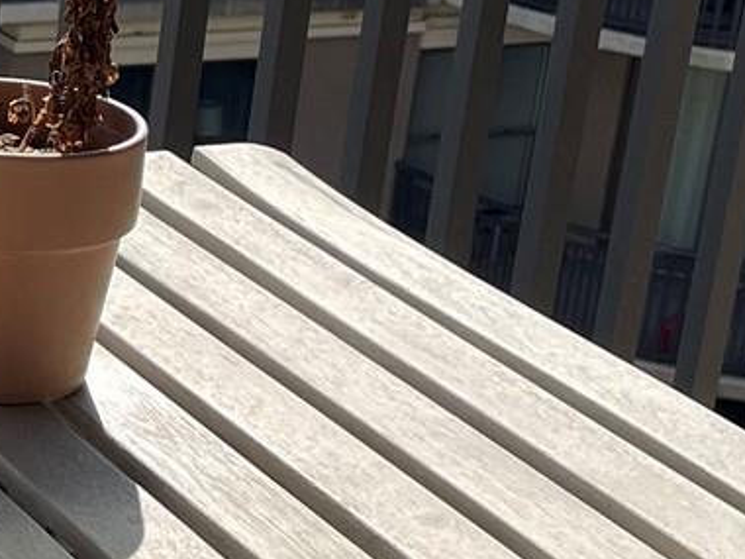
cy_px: 220
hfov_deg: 13.0
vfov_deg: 10.6
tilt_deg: -20.6
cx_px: -531
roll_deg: -2.9
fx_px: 3013
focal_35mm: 140
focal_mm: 4.2
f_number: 1.6
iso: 32
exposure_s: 1/1984
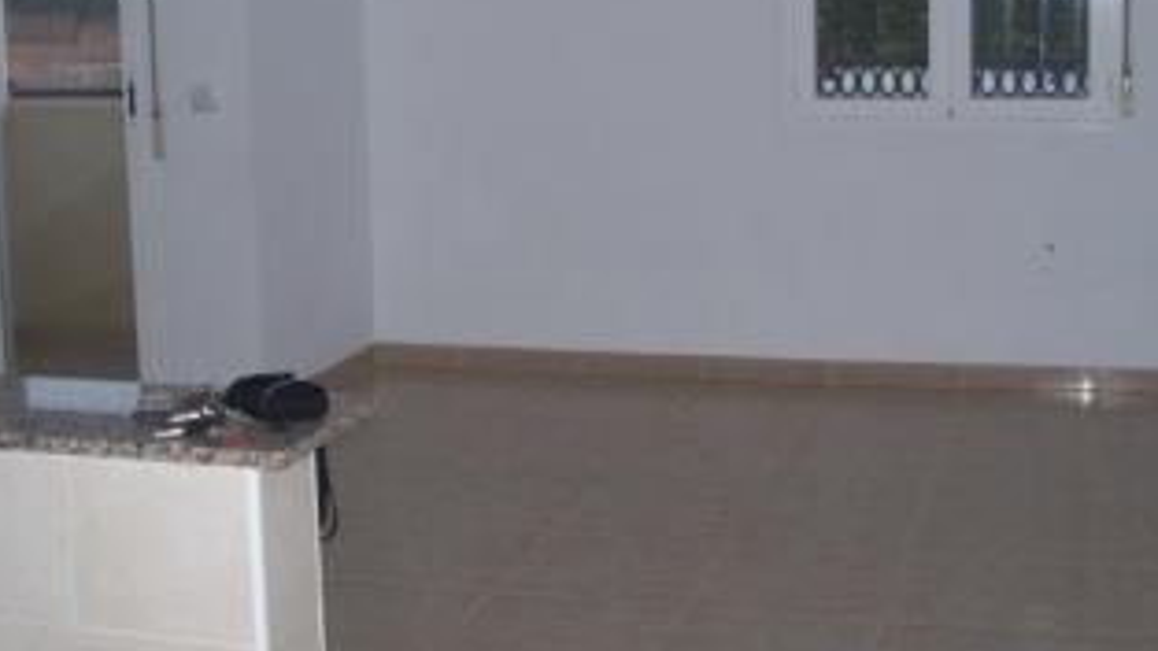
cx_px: 577
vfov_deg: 21.3
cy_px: 181
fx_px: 1719
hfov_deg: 37.2
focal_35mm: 56
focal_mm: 6
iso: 100
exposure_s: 1/60
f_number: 2.7
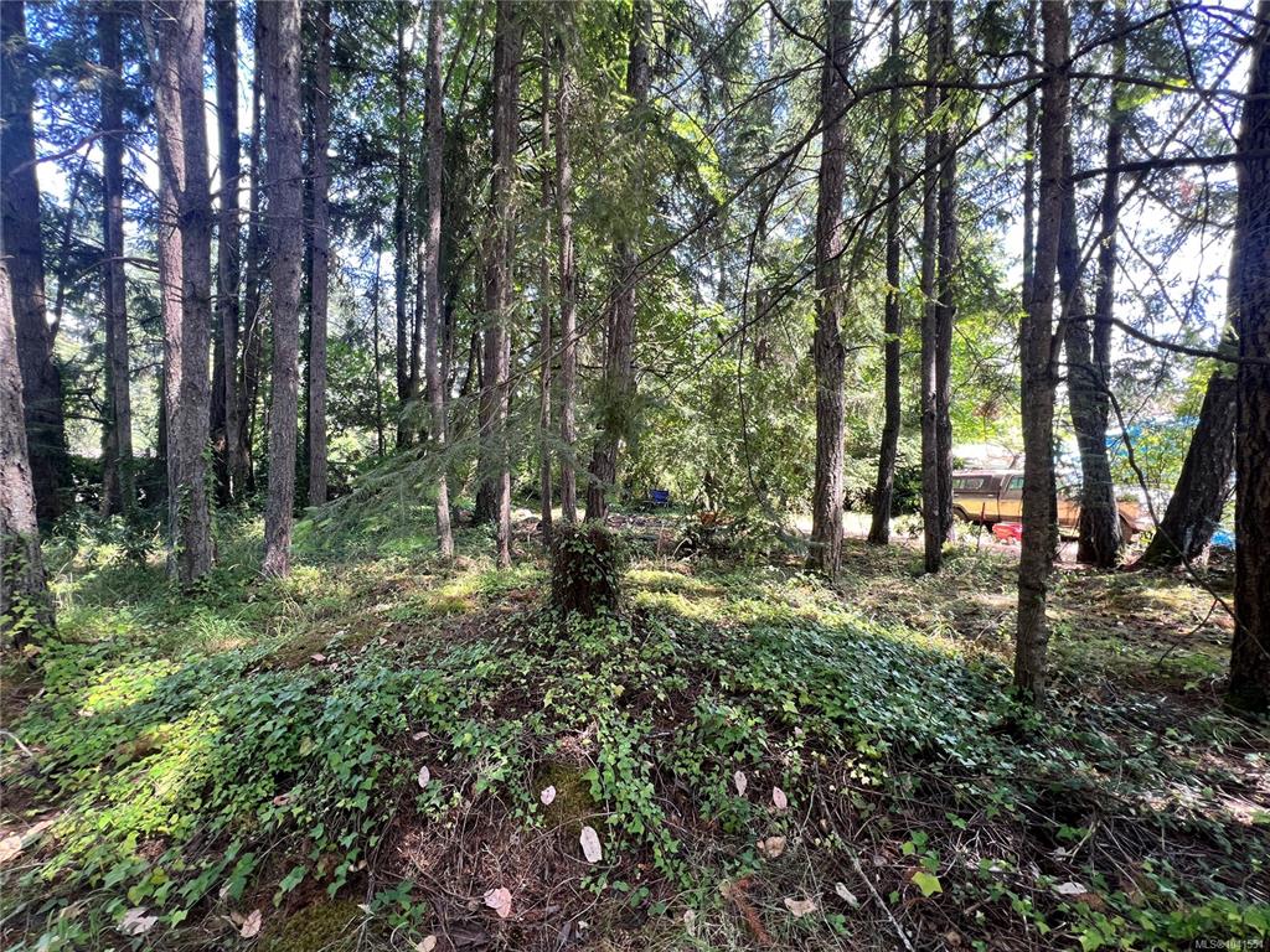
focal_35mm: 13
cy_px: 476
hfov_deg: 106.2
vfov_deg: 89.9
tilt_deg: -2.6
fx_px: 477
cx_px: 635
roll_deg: -0.7
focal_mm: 1.57
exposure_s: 1/99
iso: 80
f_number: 1.8
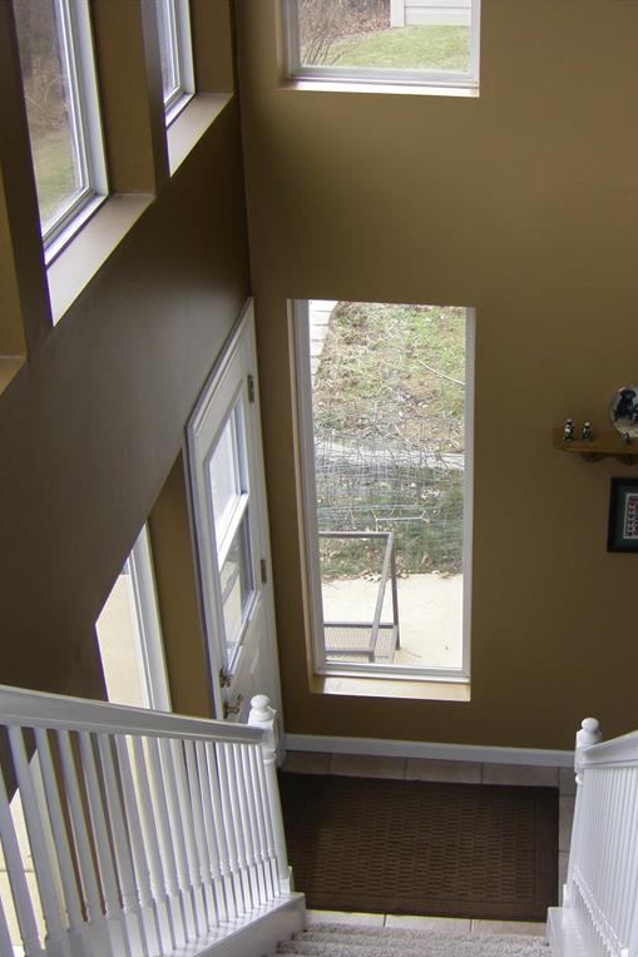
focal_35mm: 53
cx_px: 493
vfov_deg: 37.5
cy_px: 478
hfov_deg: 25.2
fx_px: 1409
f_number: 3.5
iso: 80
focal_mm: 6.3
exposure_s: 1/50
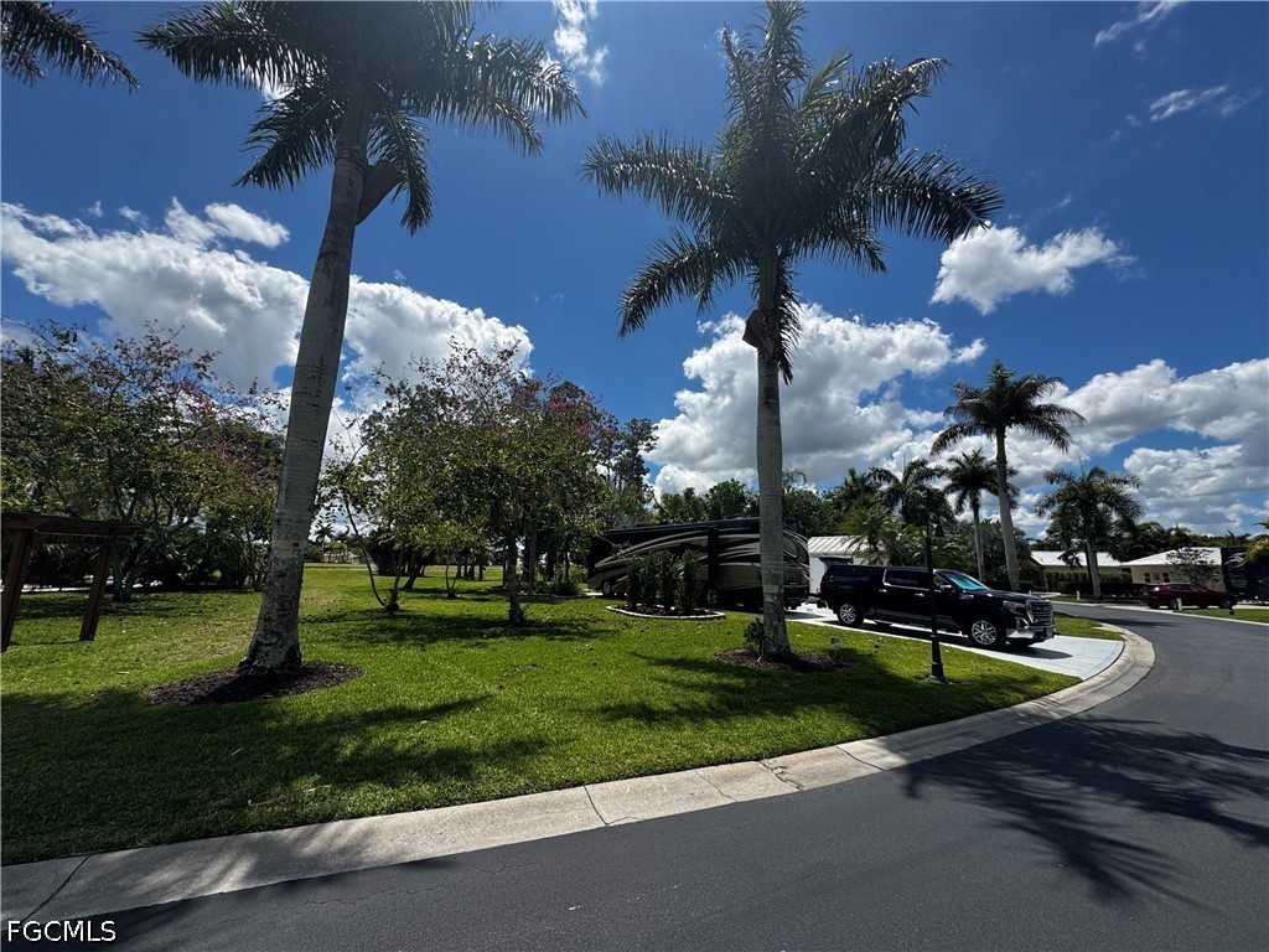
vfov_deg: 85.7
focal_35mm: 14
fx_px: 513
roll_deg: -1.7
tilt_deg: +10.5
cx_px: 634
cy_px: 476
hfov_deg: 102.1
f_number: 2.2
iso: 40
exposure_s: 1/2770
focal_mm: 2.22
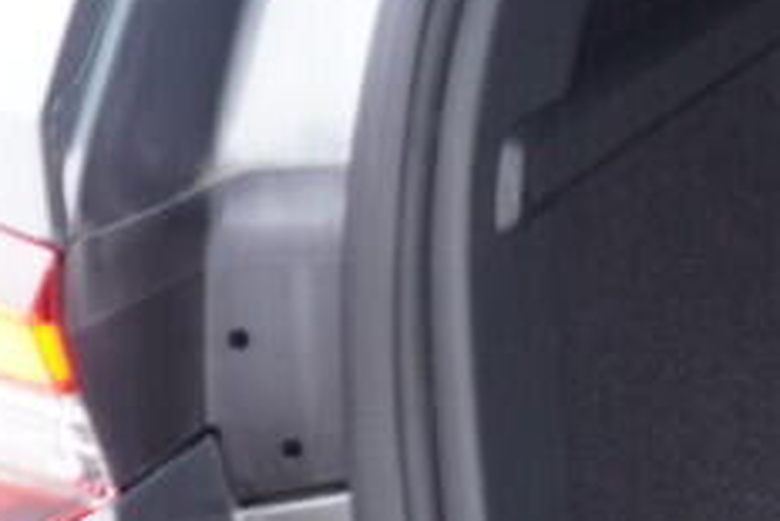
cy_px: 165
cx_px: 2347
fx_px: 4834
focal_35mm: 223
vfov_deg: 6.2
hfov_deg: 7.9
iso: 500
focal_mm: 24
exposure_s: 1/40
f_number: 2.8
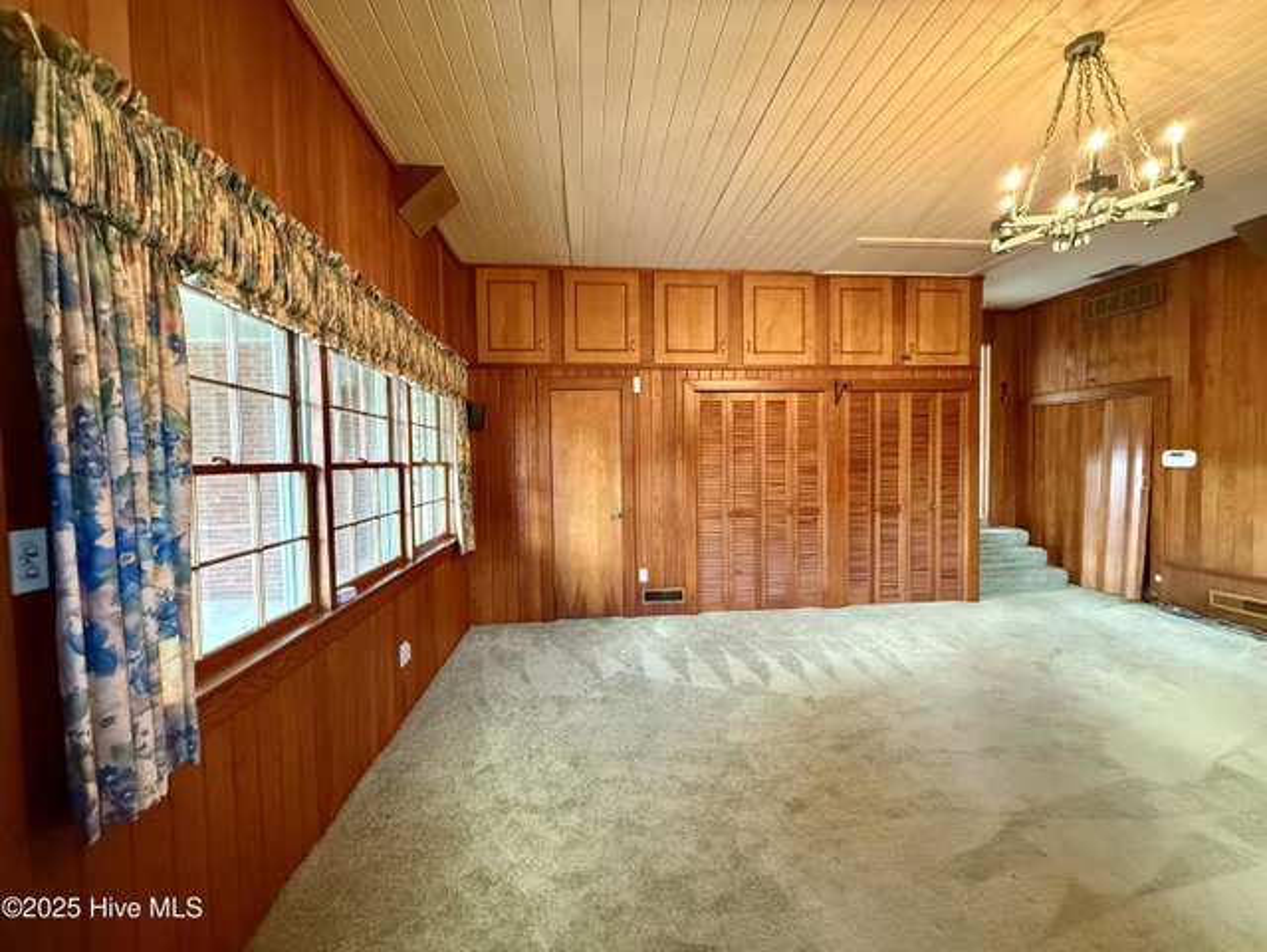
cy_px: 476
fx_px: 513
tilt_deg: -1.1
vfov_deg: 85.7
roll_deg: +0.5
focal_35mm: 14
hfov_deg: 102.0
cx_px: 634
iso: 800
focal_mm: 2.22
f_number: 2.2
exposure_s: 1/60
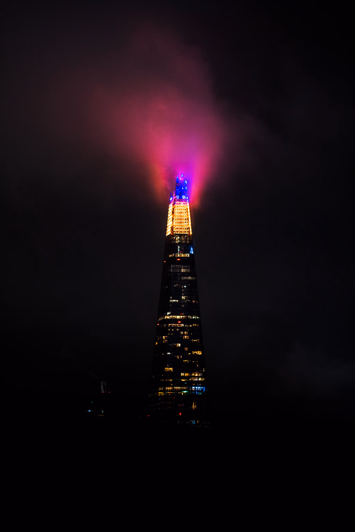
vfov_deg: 24.2
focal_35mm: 84
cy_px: 266
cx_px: 178
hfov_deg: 16.3
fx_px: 1242
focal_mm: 56
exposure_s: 1/13
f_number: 1.2
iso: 400
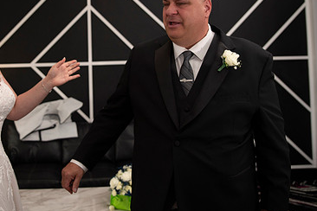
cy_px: 58
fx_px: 335
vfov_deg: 34.5
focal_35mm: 38
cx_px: 99
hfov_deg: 49.6
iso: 1600
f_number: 2.8
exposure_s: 1/1600
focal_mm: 24
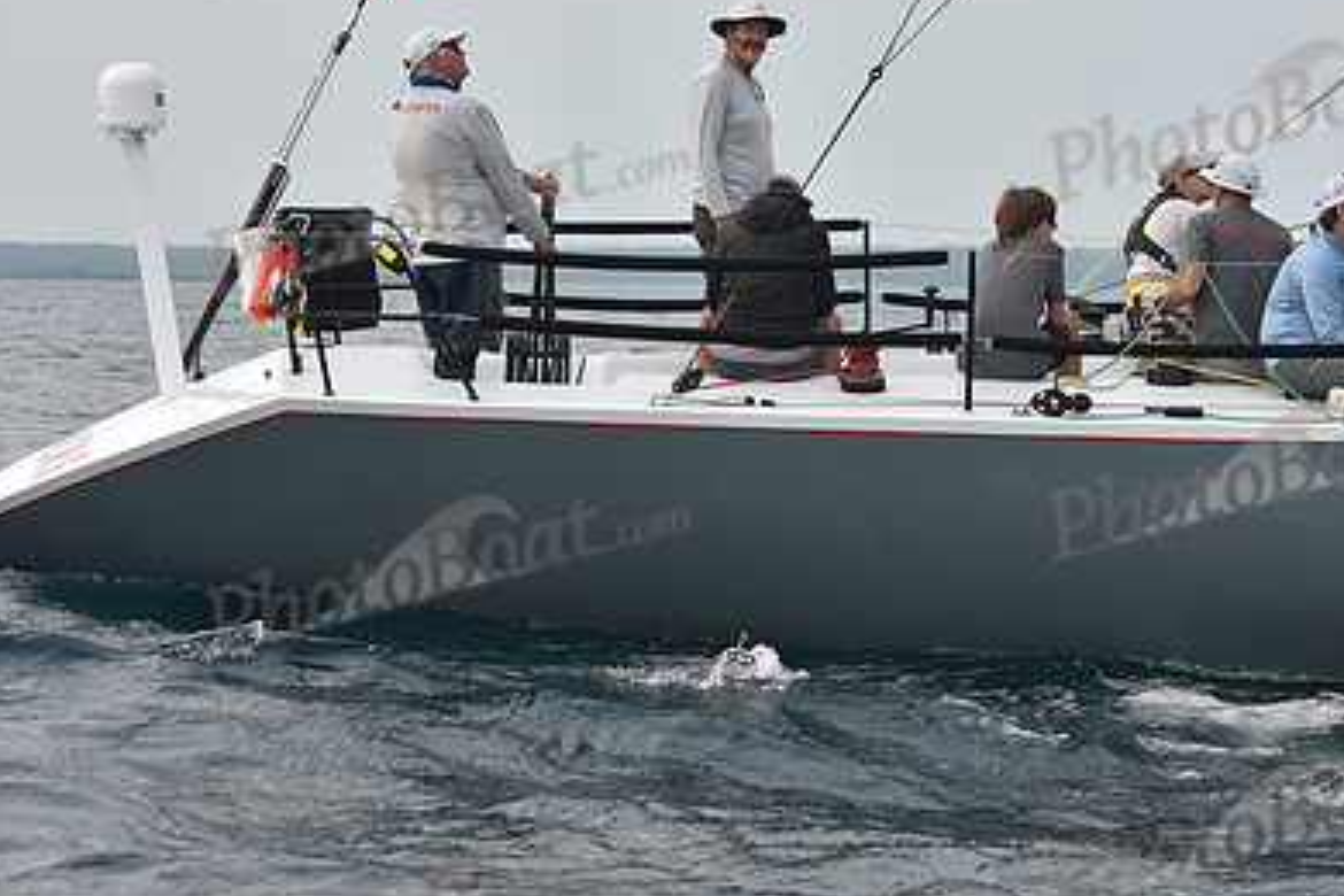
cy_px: 339
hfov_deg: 17.6
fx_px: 4330
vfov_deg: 11.8
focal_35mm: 116
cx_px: 872
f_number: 5
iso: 250
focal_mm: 78
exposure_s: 1/1000
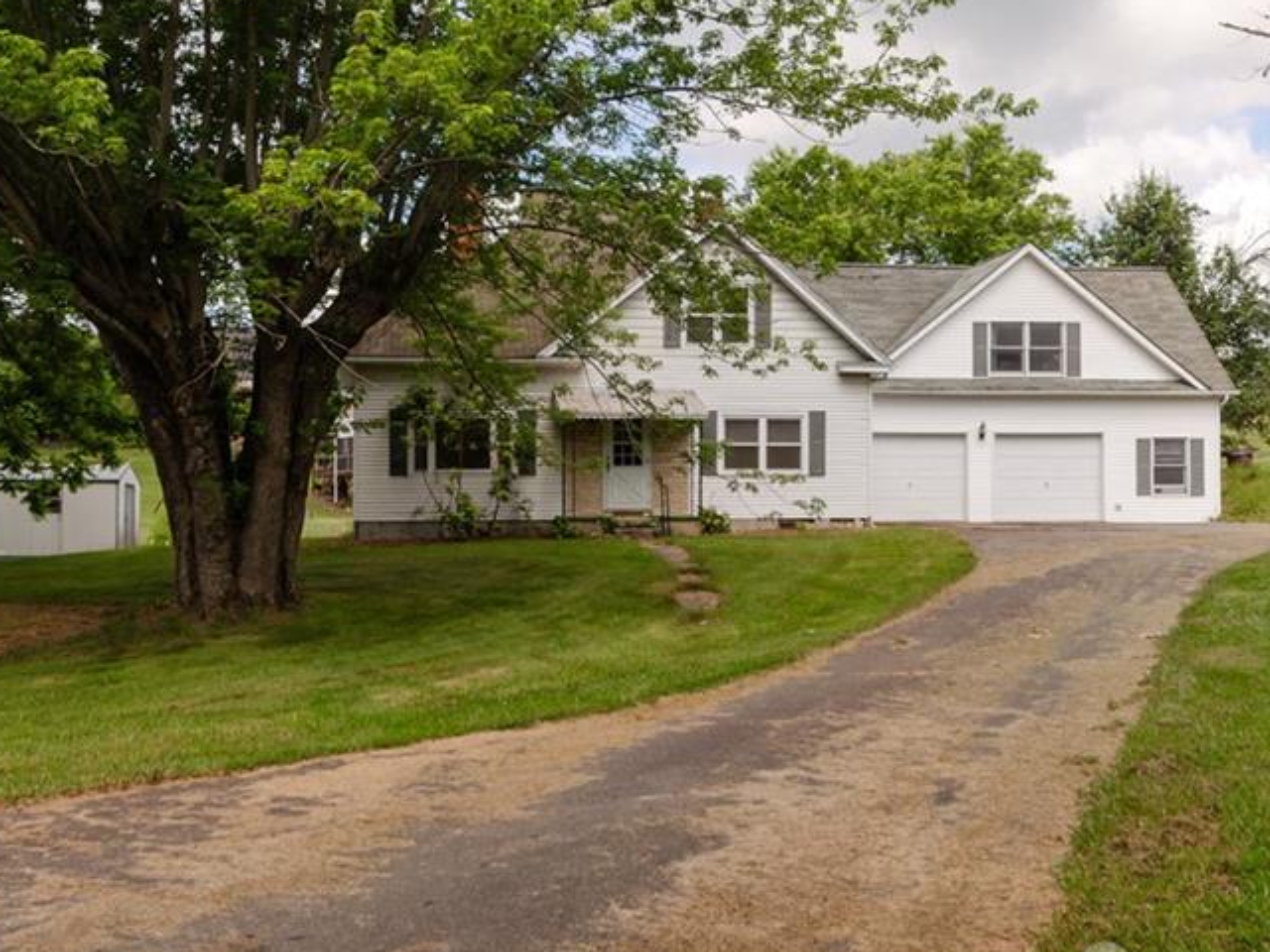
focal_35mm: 46
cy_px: 408
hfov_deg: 41.1
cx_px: 512
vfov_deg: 31.5
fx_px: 1688
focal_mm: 20
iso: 320
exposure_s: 1/320
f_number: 9
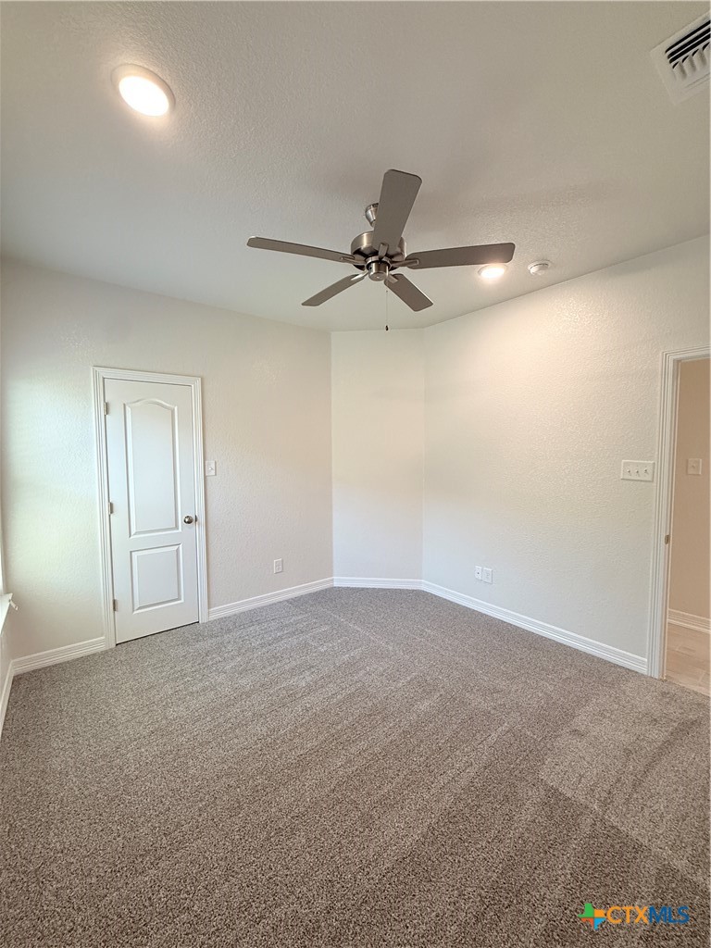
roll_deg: +0.2
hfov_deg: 85.7
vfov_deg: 102.1
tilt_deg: -3.4
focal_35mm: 14
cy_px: 474
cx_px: 356
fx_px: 383
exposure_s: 1/120
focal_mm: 2.22
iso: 250
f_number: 2.2
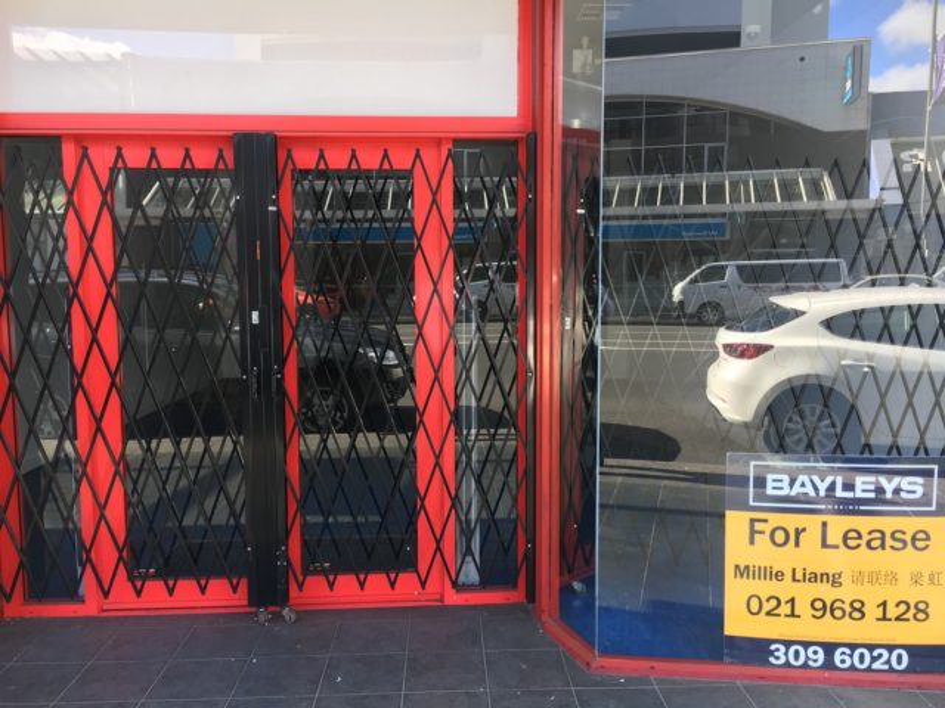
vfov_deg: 48.2
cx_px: 472
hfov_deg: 61.7
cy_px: 354
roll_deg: +0.6
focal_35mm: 29
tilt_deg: -4.3
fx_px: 792
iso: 32
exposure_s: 1/100
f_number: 2.2
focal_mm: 4.15
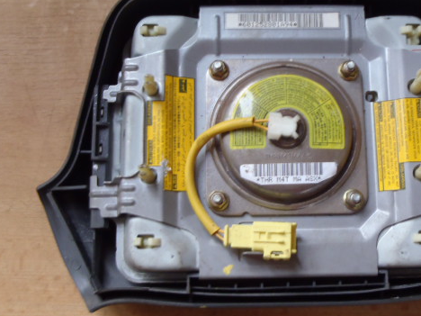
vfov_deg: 28.0
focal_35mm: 52
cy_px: 142
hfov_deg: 36.5
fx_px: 632
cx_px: 275
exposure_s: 1/13
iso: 200
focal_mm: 6.83
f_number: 4.6
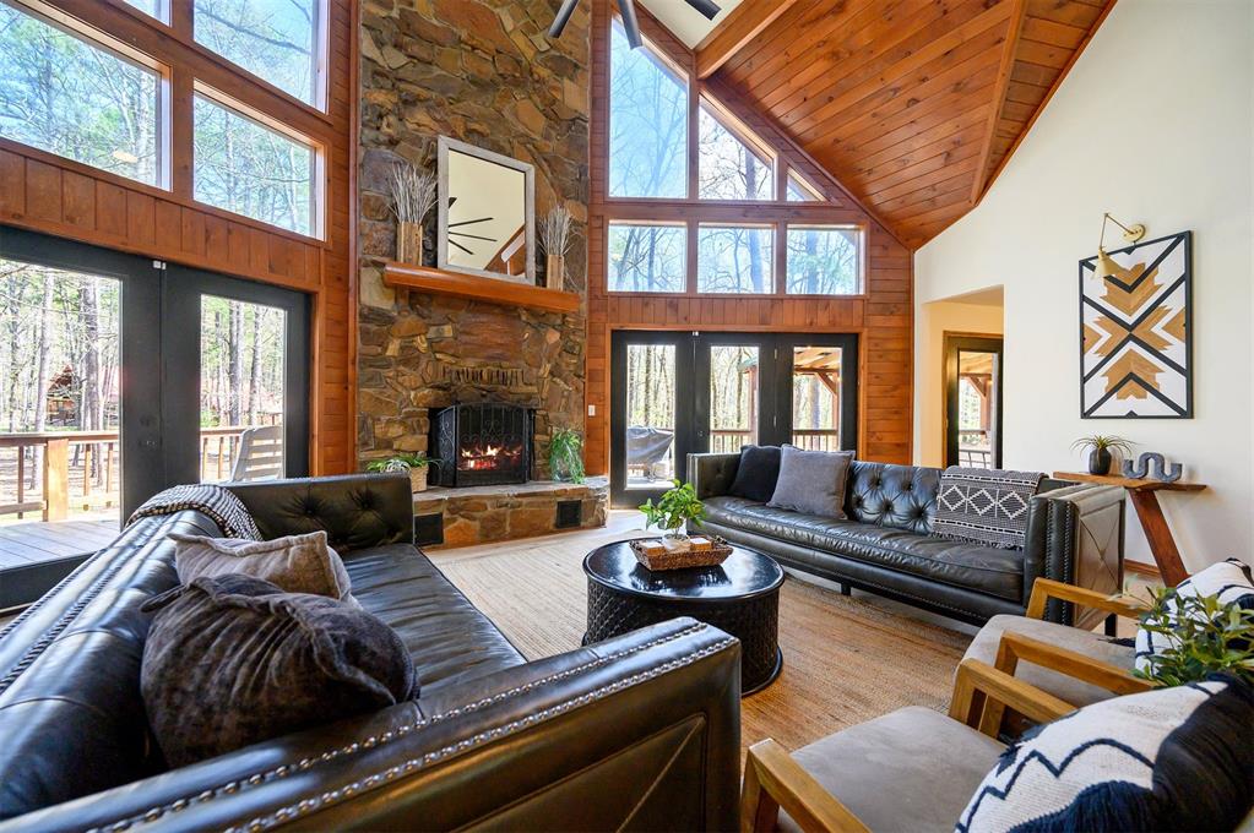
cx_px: 627
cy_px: 416
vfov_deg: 81.1
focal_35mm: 14
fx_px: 487
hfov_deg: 104.3
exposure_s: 1/100
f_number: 5.6
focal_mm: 14
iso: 320
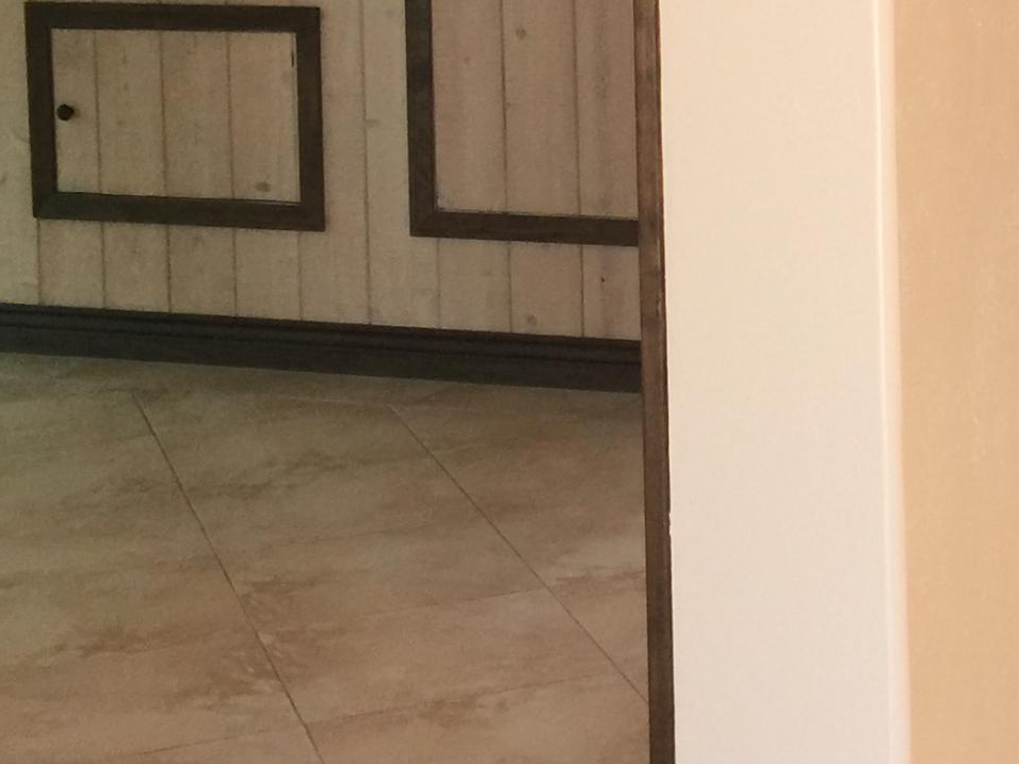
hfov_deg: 20.2
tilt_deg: -3.7
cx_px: 1214
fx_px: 2679
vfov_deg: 15.7
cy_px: -97
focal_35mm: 91
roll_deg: -0.1
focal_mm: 4.15
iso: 40
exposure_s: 1/30
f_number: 2.2
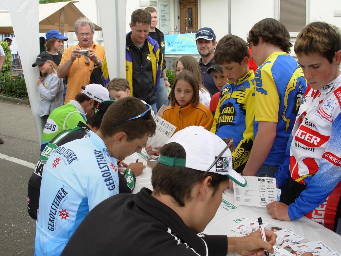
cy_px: 128
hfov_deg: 49.0
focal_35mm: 38
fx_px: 374
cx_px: 170
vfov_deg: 37.7
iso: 50
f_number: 4.9
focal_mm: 6.3
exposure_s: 1/102
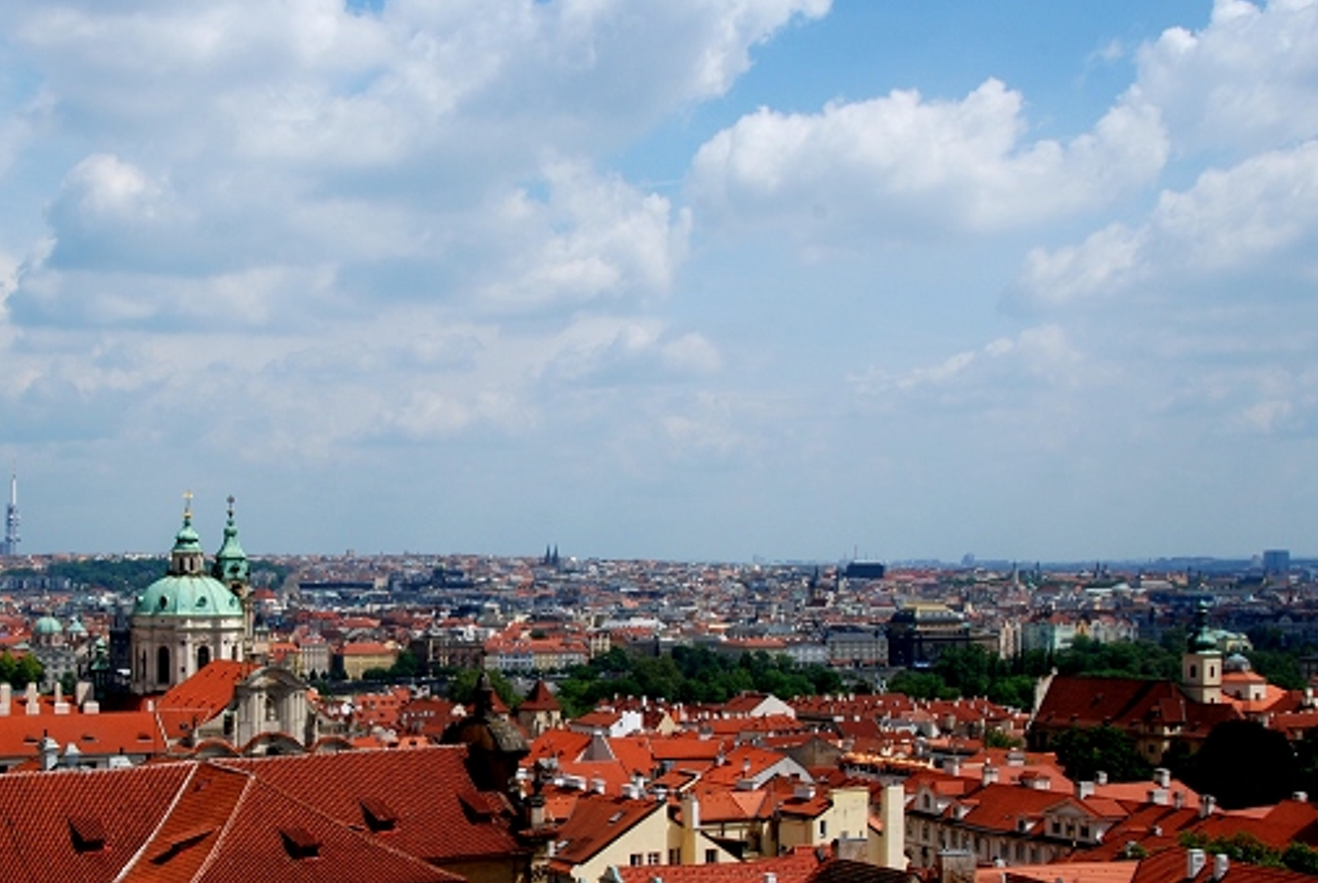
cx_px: 448
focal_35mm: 54
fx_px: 1980
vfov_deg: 25.0
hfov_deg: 36.5
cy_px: 598
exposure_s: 1/125
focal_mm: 26
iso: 100
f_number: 16
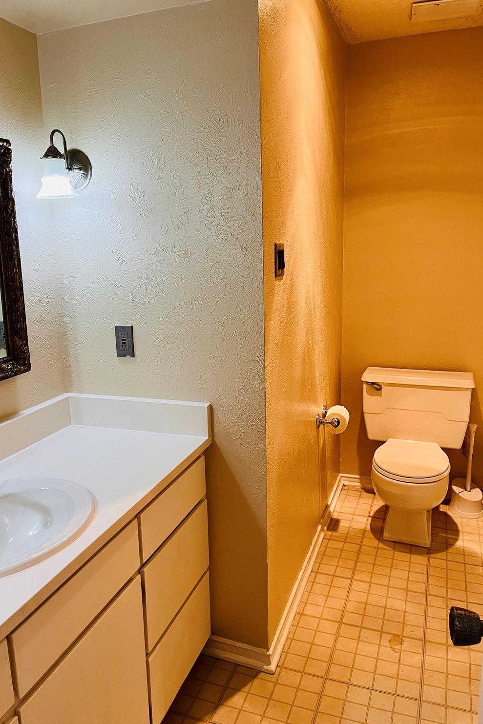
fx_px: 563
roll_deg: +2.4
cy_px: 350
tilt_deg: -10.5
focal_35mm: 28
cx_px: 209
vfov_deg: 65.5
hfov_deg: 46.3
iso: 80
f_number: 1.6
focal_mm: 5.1
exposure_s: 1/60
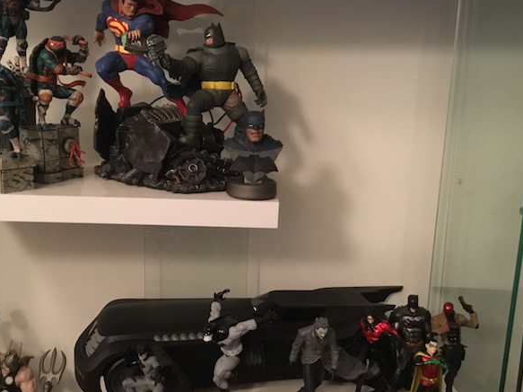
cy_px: 196
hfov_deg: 47.6
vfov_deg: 36.8
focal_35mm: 39
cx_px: 209
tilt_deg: -11.8
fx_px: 589
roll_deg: +0.4
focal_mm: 3.3
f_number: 2.4
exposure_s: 1/15
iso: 500
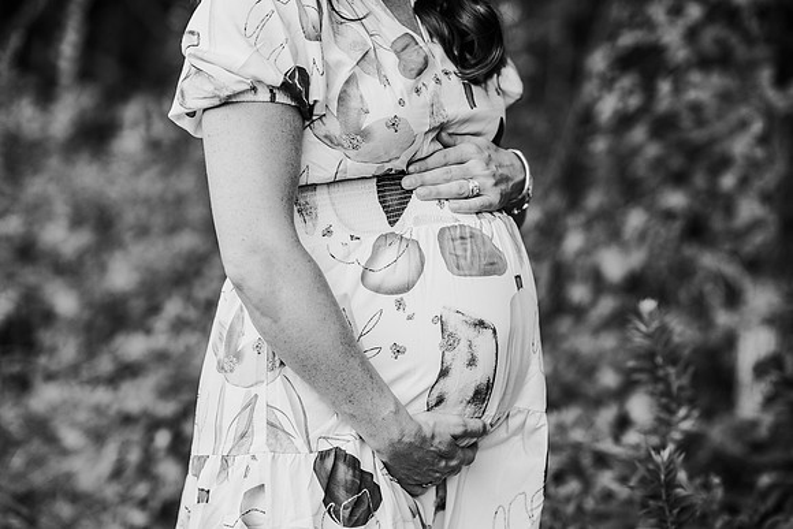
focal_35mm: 85
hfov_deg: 23.9
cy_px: 264
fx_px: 1873
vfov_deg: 16.1
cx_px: 396
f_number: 2.5
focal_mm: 85
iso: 320
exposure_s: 1/200
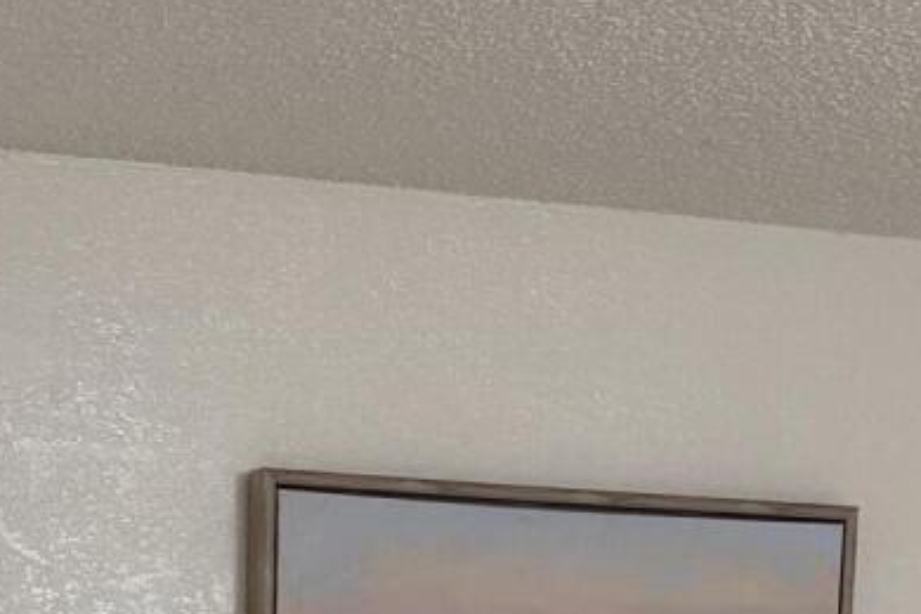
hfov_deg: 16.0
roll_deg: -0.9
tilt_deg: -11.7
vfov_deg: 9.2
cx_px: 319
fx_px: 3274
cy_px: 1632
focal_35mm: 128
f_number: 1.78
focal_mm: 6.76
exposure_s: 1/60
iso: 250
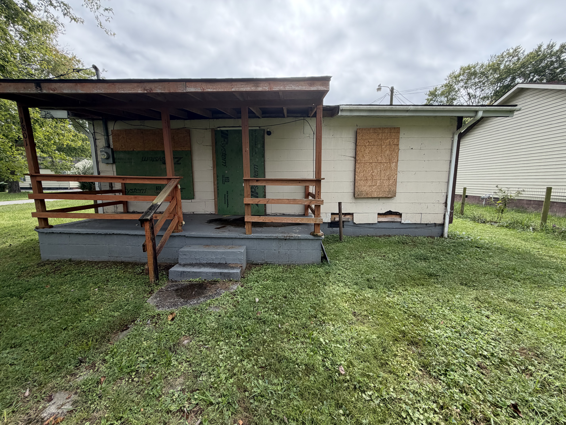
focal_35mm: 14
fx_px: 229
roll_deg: -0.1
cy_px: 212
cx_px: 283
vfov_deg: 85.7
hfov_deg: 102.1
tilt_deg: -7.4
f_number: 2.2
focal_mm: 2.22
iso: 40
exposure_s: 1/631
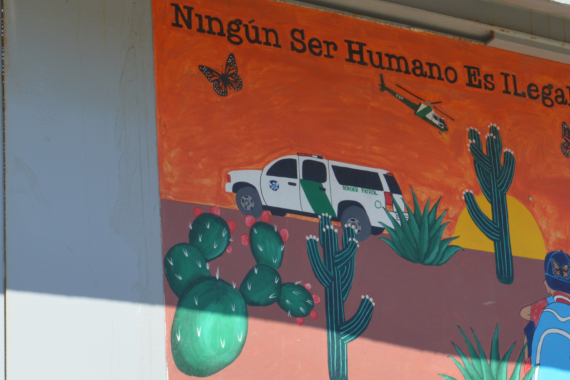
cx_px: 358
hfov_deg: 11.5
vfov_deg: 7.7
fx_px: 2820
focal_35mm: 178
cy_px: 150
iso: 100
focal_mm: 55
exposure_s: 1/200
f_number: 9
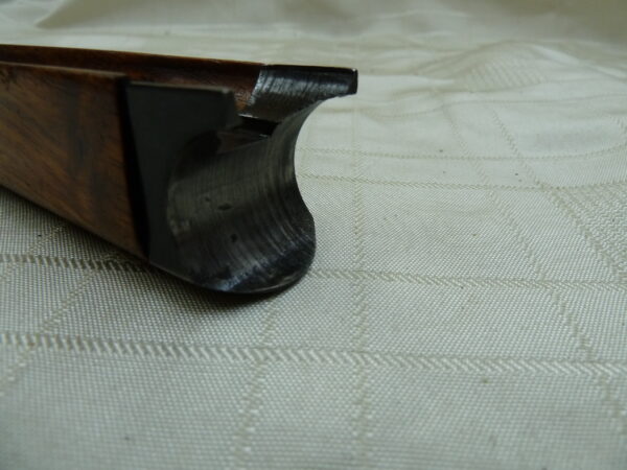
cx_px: 314
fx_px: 453
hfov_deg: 69.4
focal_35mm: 25
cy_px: 235
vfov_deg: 54.9
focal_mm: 4.1
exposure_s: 1/30
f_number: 3.3
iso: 200
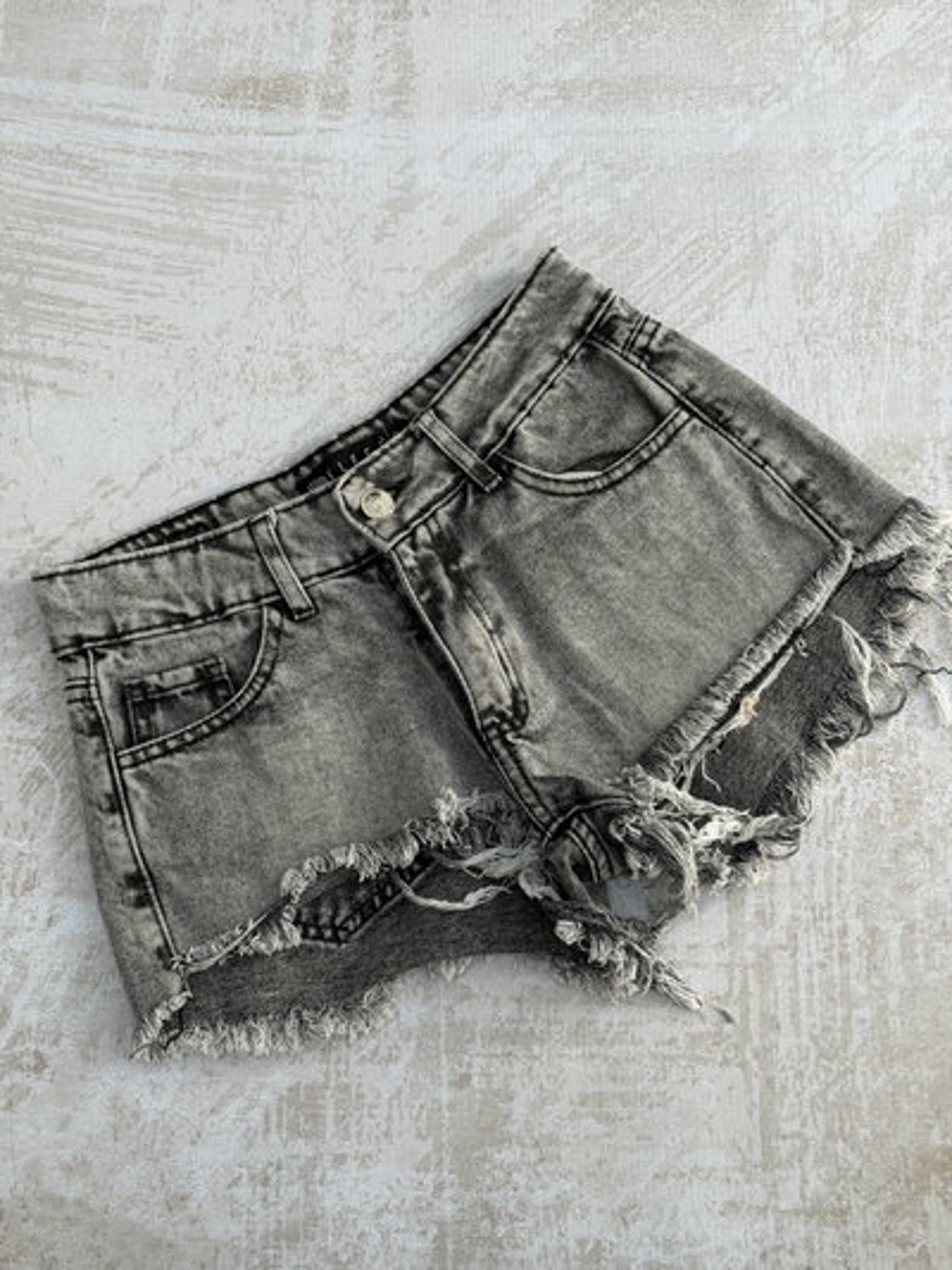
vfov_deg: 39.6
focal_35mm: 48
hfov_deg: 30.3
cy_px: 635
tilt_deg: -76.5
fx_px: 1759
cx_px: 476
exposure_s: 1/121
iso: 50
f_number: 1.78
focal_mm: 6.76
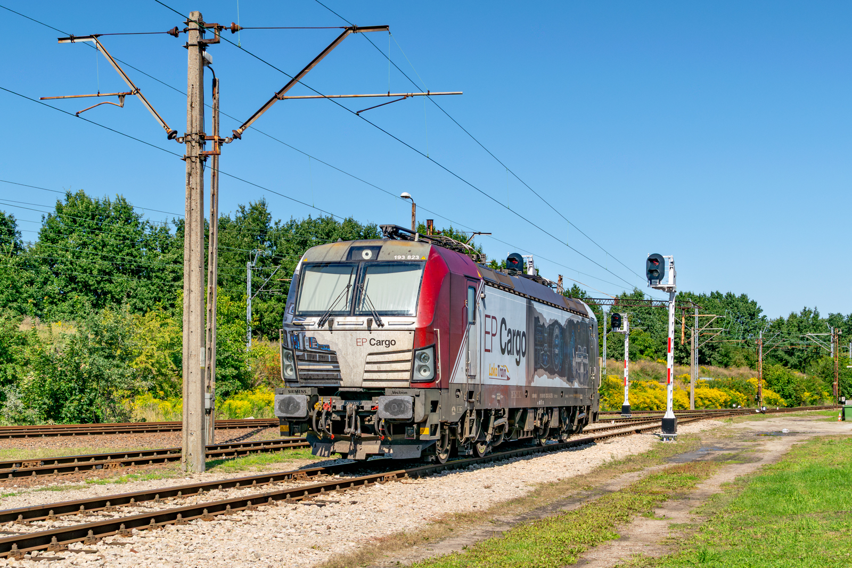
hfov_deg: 37.8
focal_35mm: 52
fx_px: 1243
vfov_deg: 25.8
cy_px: 284
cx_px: 426
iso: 100
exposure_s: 1/320
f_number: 11
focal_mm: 35
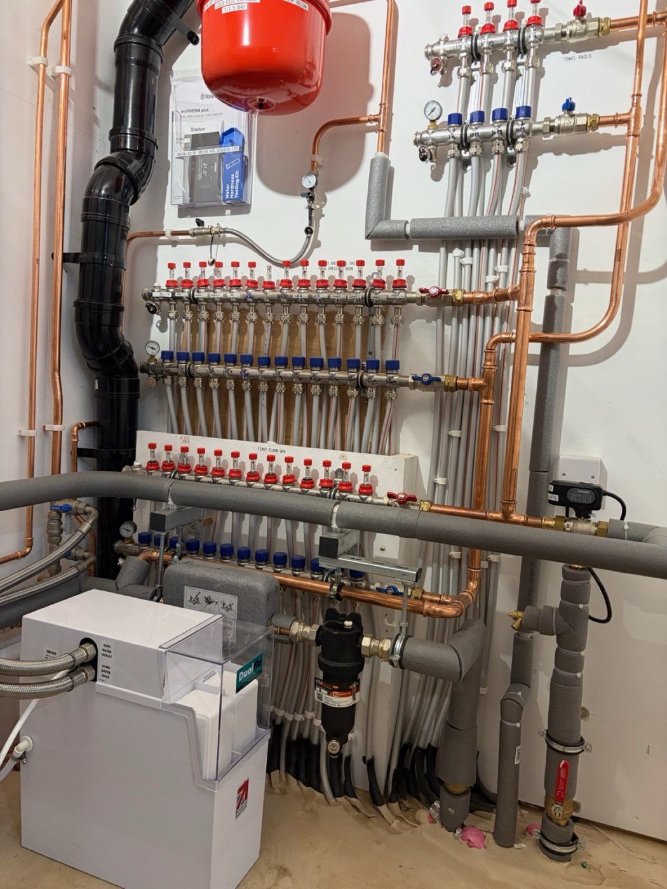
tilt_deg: -4.4
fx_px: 668
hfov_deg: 53.1
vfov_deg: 67.3
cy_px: 444
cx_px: 334
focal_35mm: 26
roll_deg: -3.4
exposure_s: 1/50
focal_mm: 5.96
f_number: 1.6
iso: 200
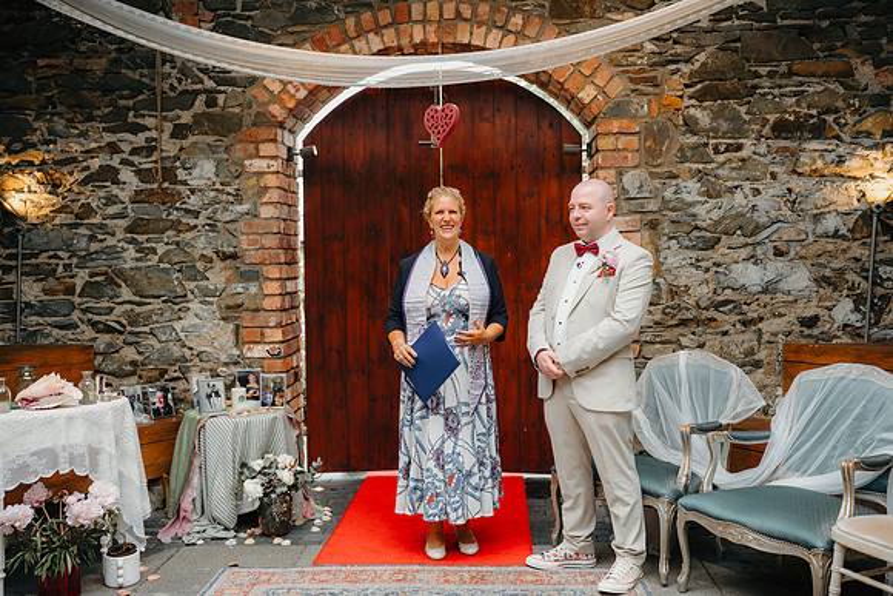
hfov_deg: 54.4
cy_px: 298
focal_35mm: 35
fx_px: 868
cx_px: 446
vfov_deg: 37.9
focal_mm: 35
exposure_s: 1/200
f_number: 2
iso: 100
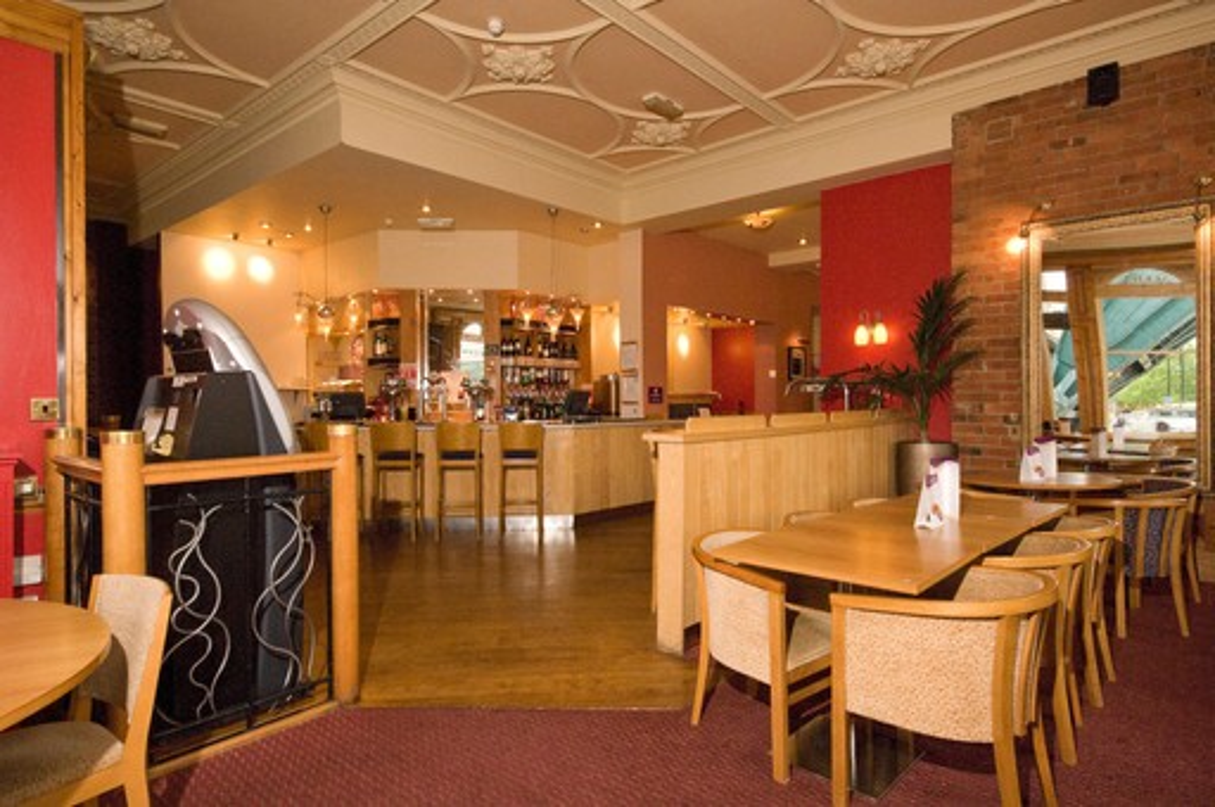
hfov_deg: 81.3
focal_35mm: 21
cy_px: 404
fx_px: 708
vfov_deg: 59.4
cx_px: 608
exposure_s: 1/20
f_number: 13
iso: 400
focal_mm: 14
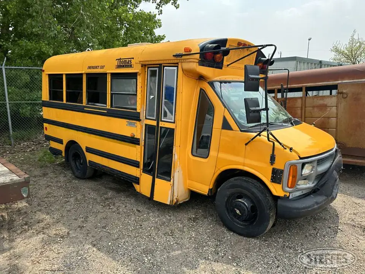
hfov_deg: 71.6
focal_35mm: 24
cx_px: 182
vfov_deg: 56.8
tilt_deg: -6.1
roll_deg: +0.0
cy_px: 137
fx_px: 253
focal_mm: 6.86
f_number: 1.78
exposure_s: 1/2525
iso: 80
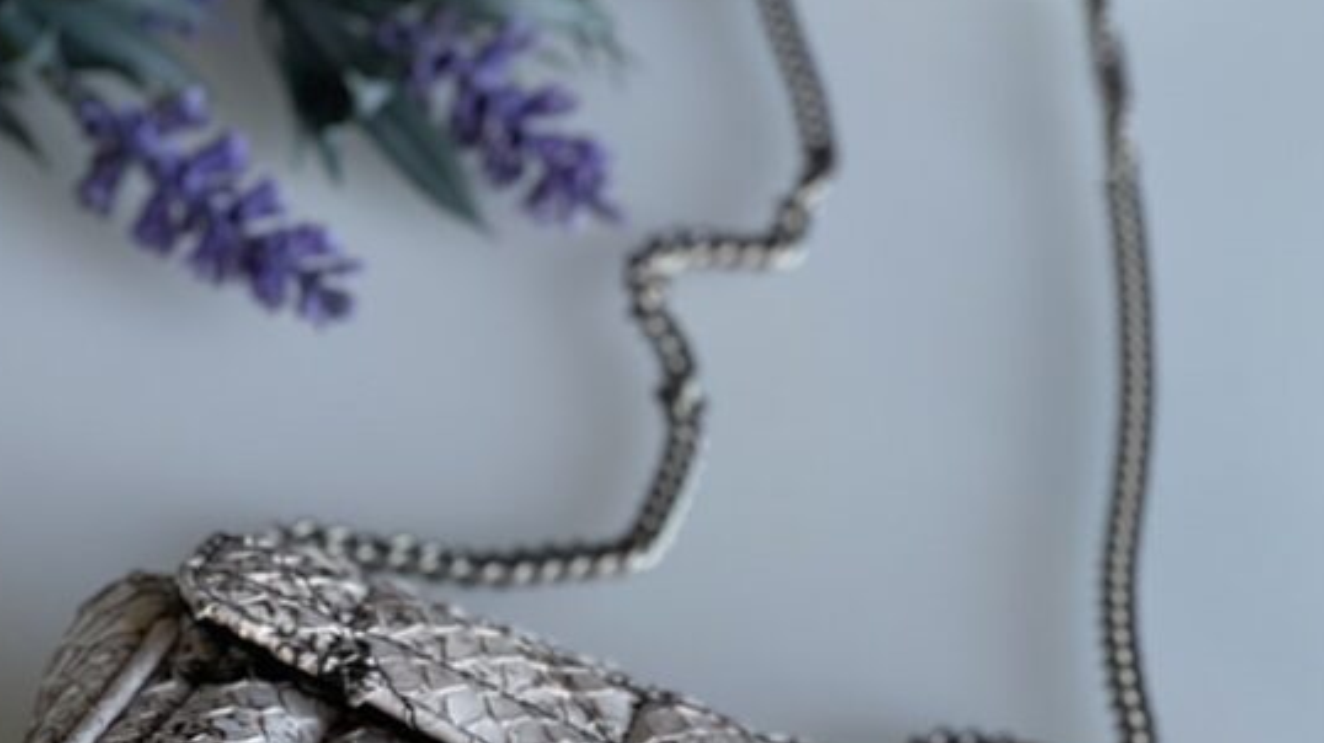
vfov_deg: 9.7
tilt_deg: -44.2
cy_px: 1130
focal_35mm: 121
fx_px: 4246
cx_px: 588
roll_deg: -20.0
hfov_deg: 17.7
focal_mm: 7.5
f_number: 2.2
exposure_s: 1/121
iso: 100
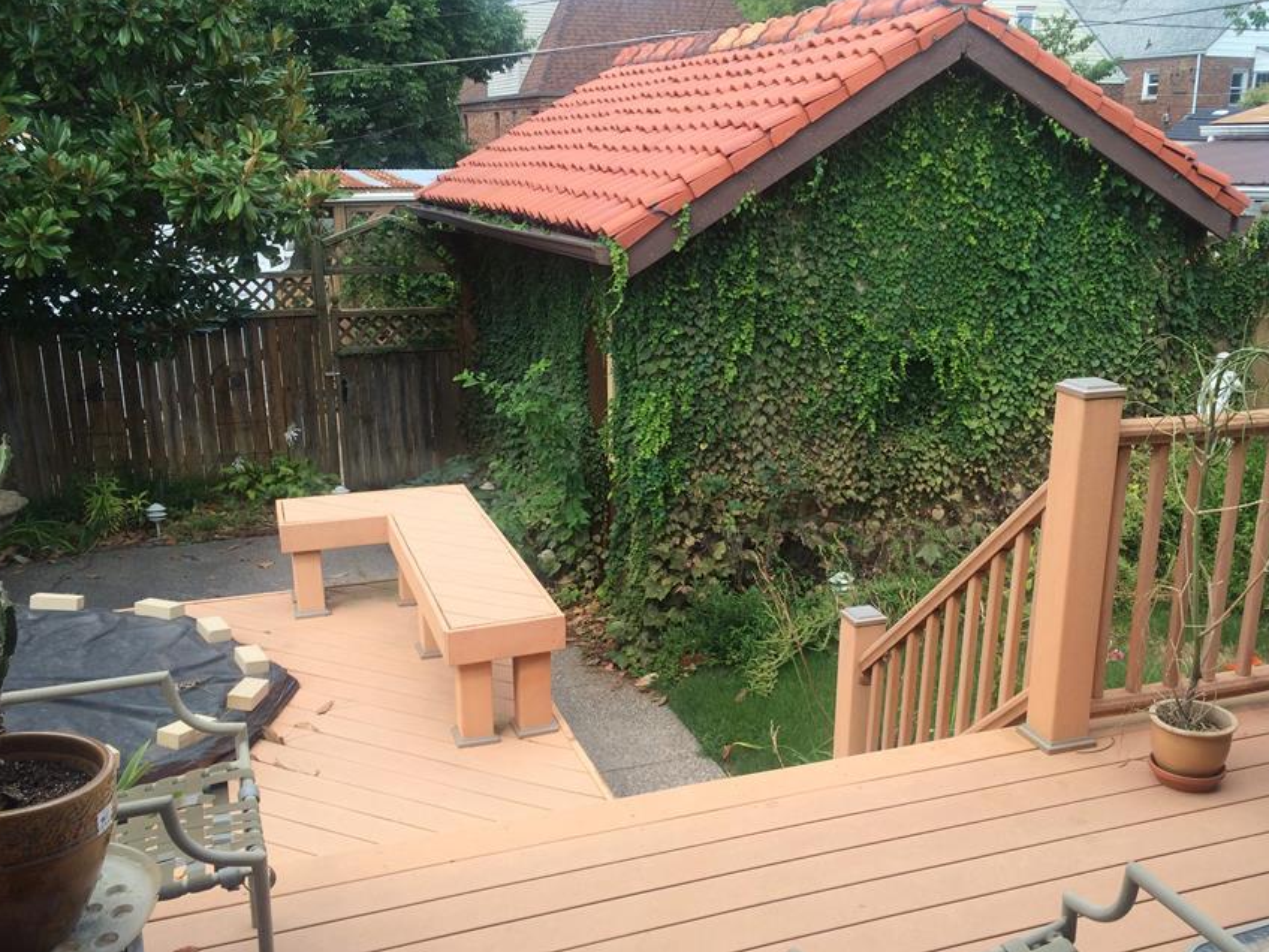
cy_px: 545
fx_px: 1283
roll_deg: -0.7
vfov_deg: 40.6
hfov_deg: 52.5
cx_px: 718
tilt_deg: -15.9
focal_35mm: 35
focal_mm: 4.15
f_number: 2.2
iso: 32
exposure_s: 1/414
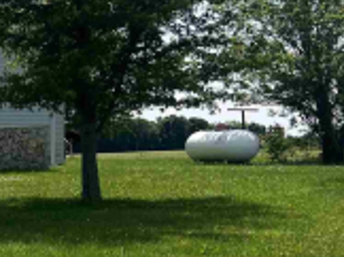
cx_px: -317
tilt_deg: -5.3
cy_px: 249
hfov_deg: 15.3
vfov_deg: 13.6
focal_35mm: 107
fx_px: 1062
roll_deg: +0.4
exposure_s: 1/5587
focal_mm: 5.7
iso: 50
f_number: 1.5
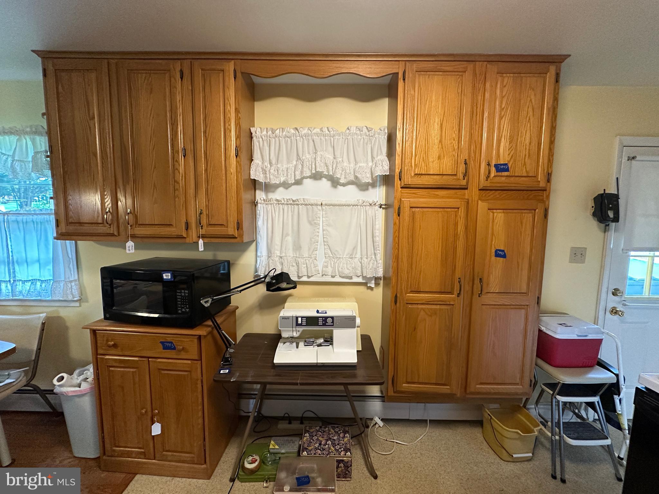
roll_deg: -0.3
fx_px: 267
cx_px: 330
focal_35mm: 14
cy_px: 247
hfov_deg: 102.1
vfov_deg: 85.7
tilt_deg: -4.9
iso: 320
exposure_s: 1/60
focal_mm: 2.22
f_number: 2.2
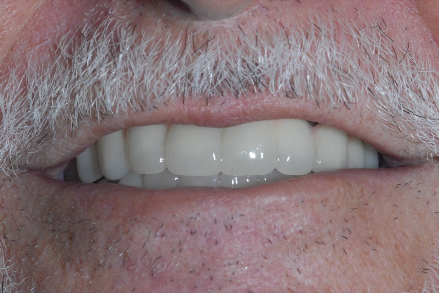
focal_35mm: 158
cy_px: 146
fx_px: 1920
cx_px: 220
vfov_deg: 8.7
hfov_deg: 13.0
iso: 400
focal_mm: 105
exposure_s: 1/60
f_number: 22
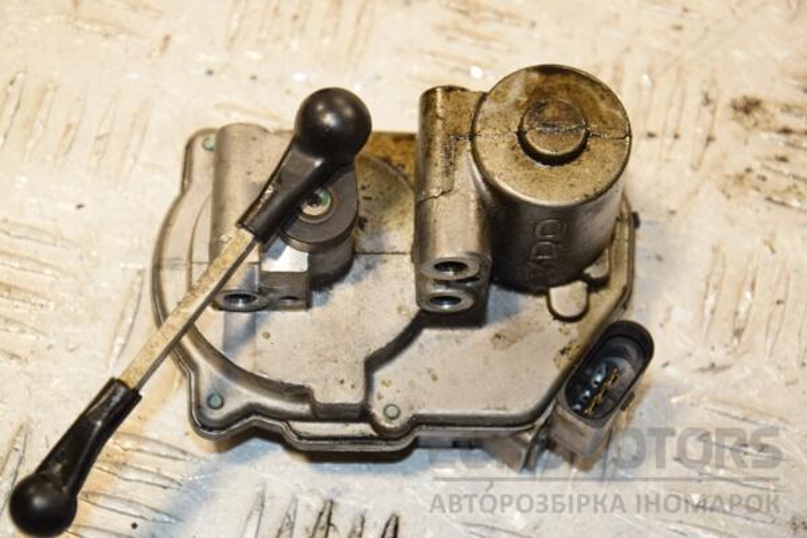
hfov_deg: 17.1
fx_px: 2690
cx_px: 404
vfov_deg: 11.4
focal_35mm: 120
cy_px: 269
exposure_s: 1/200
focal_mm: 80
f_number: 7.1
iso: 800
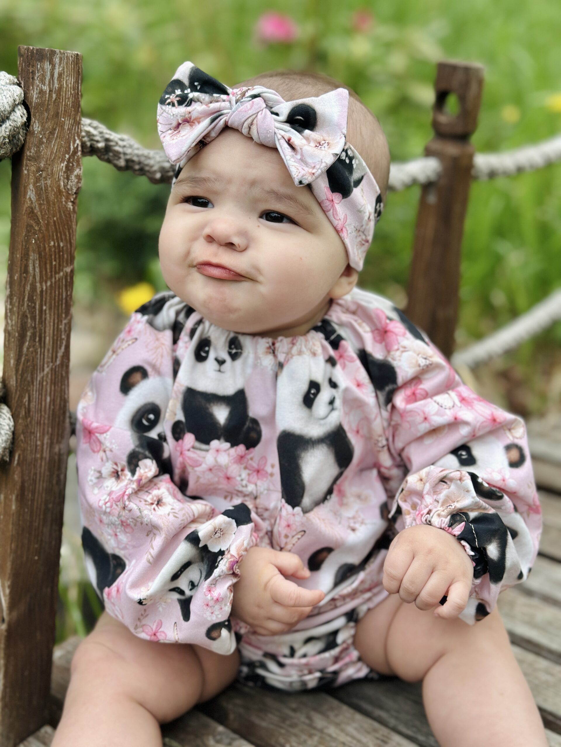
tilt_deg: -13.5
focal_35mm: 48
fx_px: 1037
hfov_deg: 30.3
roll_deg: -0.4
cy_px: 374
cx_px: 280
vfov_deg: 39.7
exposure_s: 1/1783
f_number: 1.78
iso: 80
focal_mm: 6.86
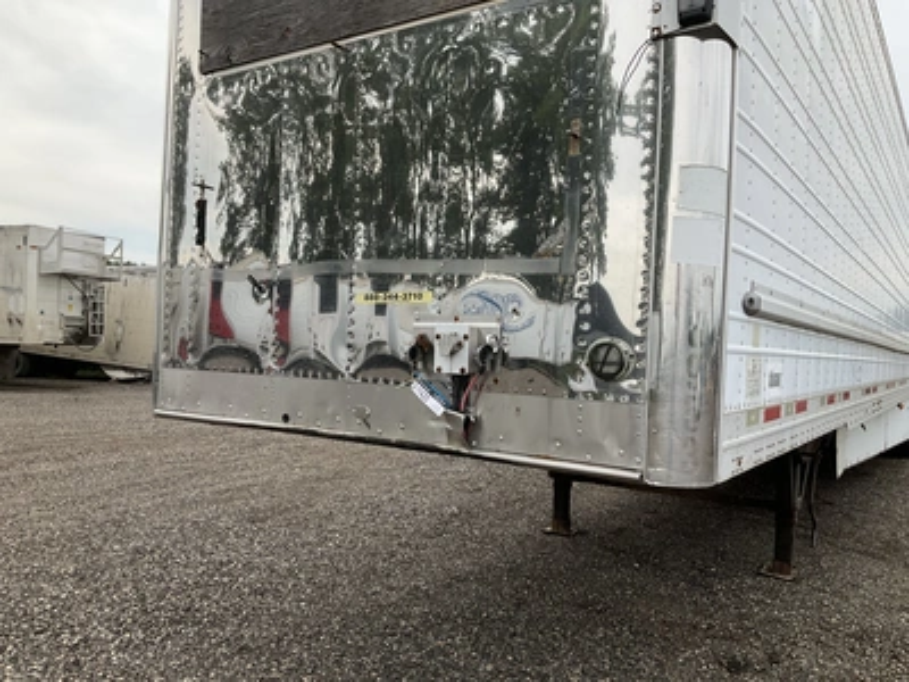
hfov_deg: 61.7
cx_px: 454
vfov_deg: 48.2
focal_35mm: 29
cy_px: 341
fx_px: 762
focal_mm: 3
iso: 25
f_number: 1.8
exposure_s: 1/962
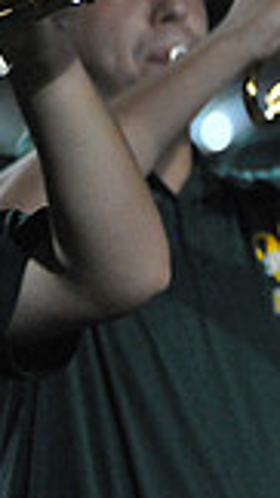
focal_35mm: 2251
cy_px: 105
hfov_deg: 0.5
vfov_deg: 1.0
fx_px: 29742
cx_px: 806
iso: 6400
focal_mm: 600
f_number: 6.3
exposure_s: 1/200
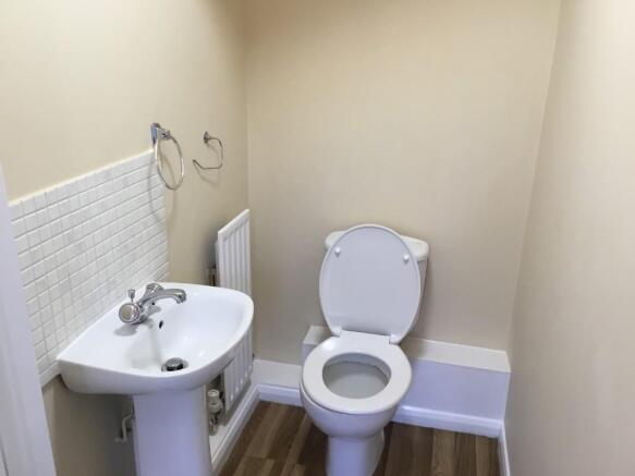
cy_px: 238
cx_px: 318
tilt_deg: -21.3
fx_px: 569
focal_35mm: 31
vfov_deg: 45.4
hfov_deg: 58.4
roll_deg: -1.5
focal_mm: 3.3
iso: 32
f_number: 2.4
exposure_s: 1/33
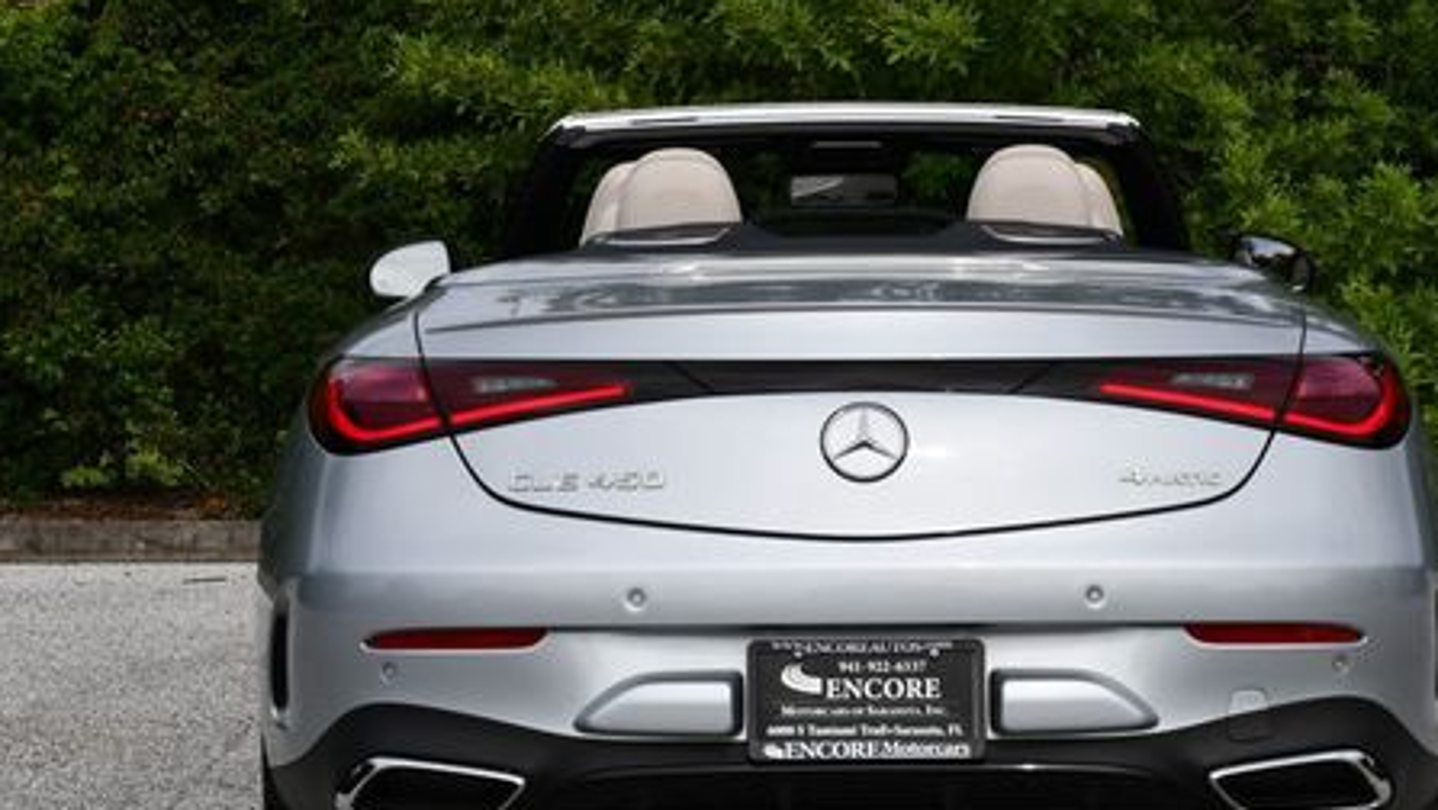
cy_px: 424
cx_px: 843
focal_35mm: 90
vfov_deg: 13.5
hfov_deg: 23.6
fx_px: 3434
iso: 100
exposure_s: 1/320
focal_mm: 30
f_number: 9
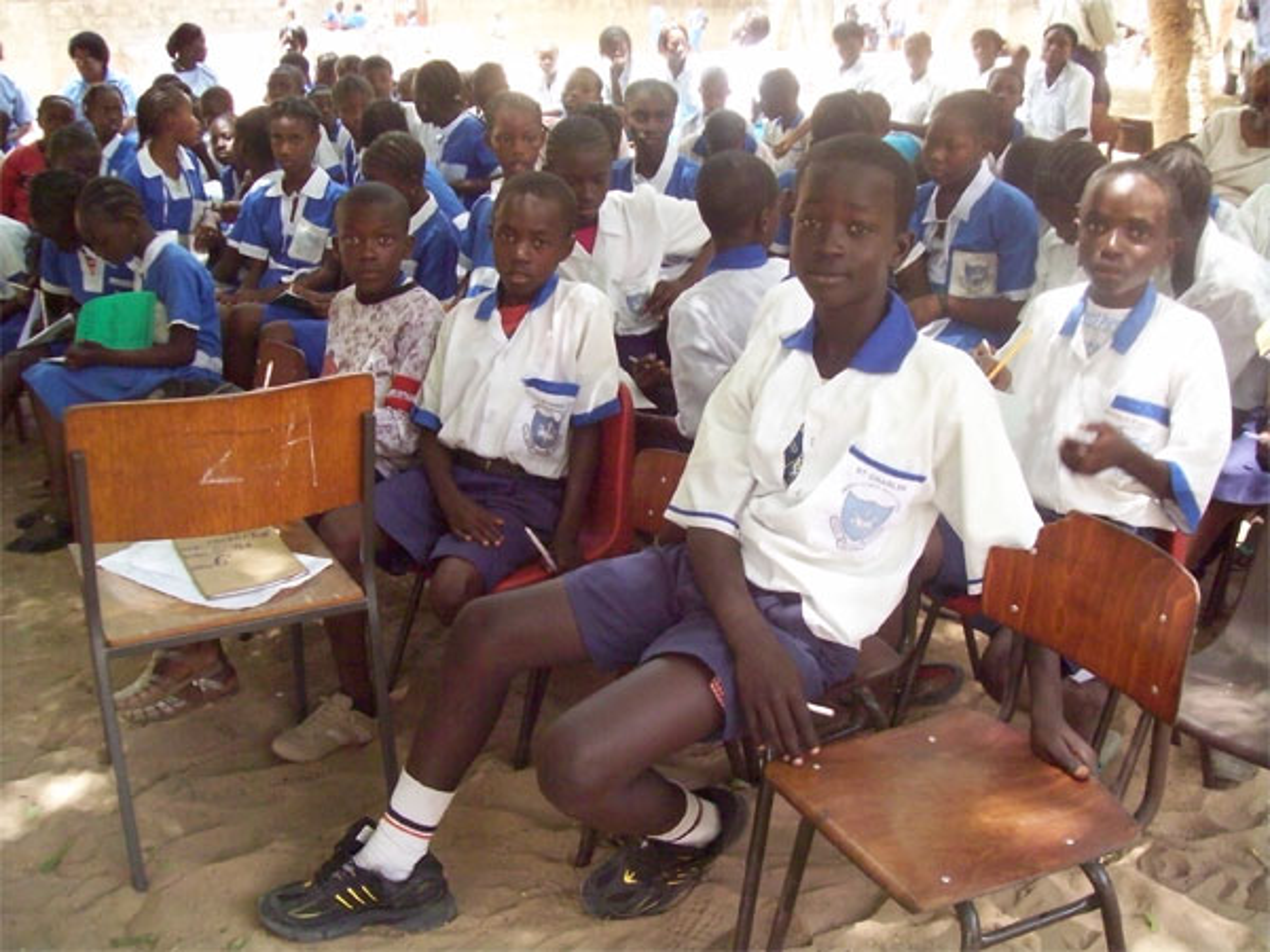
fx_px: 1321
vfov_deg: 39.7
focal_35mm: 36
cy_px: 476
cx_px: 635
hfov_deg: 51.4
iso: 160
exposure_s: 1/87.7
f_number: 2.7
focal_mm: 6
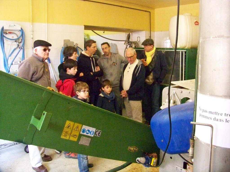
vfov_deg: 42.9
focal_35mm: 33
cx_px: 115
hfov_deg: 55.4
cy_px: 86
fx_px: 219
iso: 1600
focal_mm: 5.85
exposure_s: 1/125
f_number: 2.8
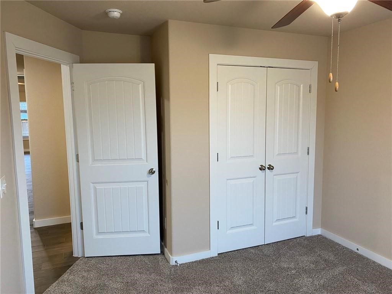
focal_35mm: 26
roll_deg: +0.4
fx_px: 294
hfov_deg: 67.3
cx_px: 196
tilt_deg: -4.9
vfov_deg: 53.1
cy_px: 147
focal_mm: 4.25
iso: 160
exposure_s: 1/60
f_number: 1.8
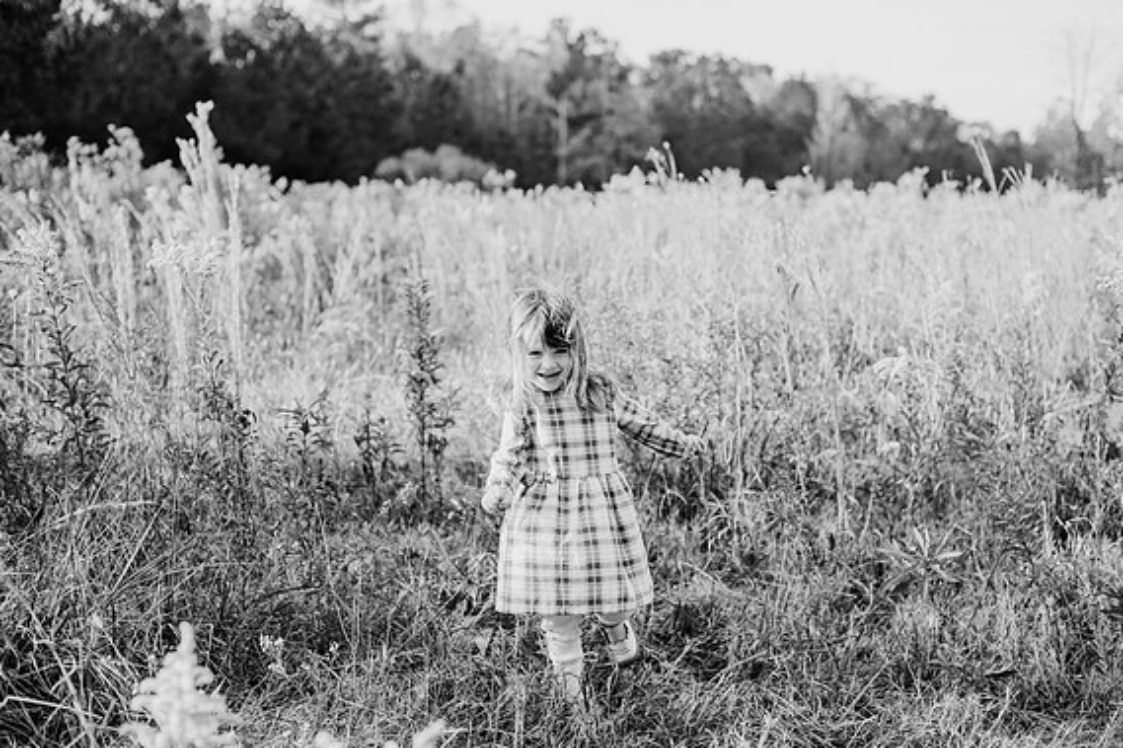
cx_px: 564
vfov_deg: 26.5
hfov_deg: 38.9
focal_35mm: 51
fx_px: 1590
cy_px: 374
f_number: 2.8
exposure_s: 1/1000
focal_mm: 50
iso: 500
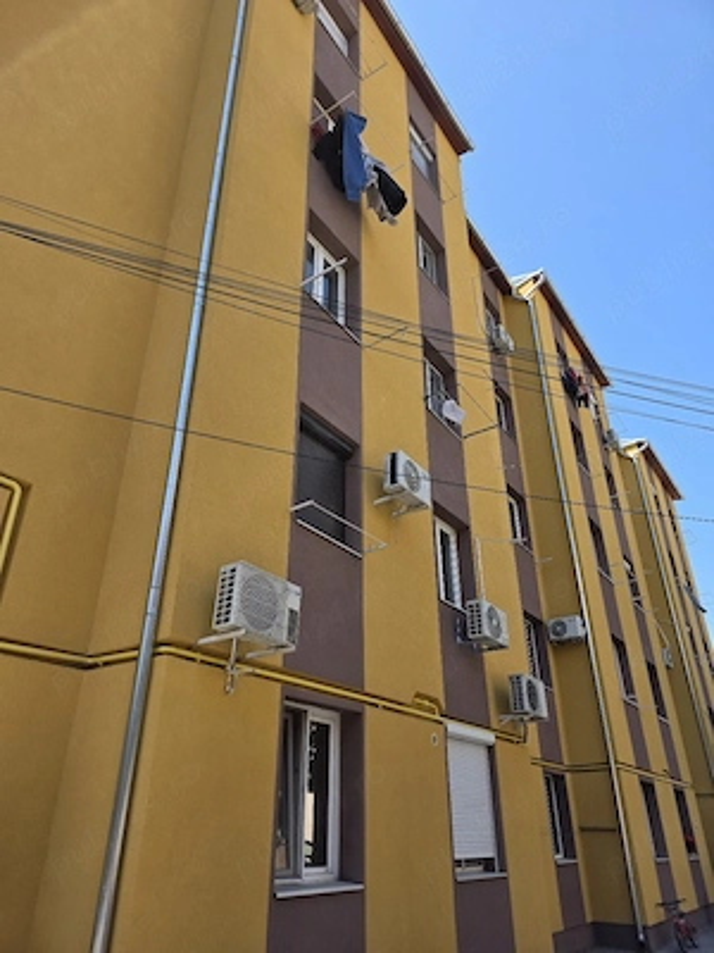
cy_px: 476
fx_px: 633
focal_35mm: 23
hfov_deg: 58.9
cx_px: 357
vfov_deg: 73.9
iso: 80
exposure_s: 1/2500
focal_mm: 6.3
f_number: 1.7
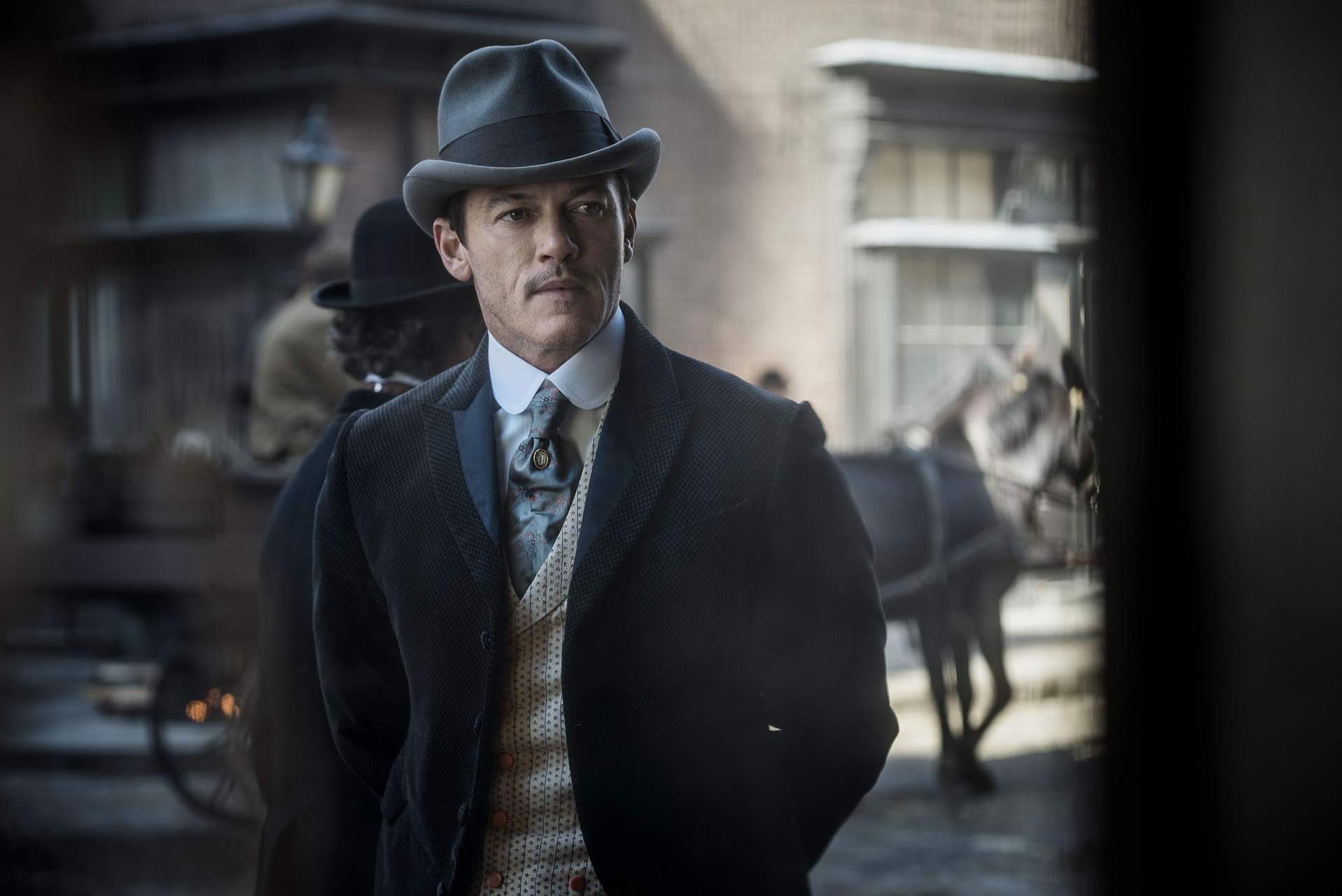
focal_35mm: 95
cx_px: 671
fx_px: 3543
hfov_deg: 21.4
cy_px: 448
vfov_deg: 14.4
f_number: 4
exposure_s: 1/320
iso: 400
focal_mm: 95
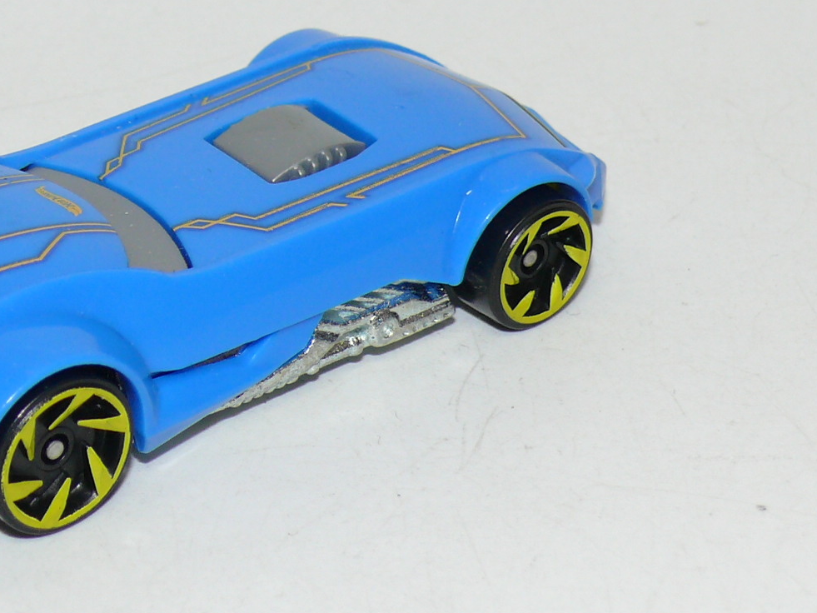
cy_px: 259
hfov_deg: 11.7
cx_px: 152
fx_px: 3966
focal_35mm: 168
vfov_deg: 8.8
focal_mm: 13.5
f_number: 4
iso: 100
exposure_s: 1/30
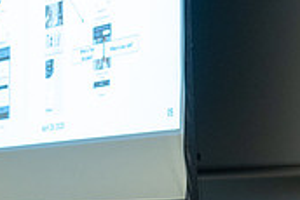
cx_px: 21
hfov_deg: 10.1
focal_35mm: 202
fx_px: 1685
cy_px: 193
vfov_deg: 6.8
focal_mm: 60
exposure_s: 1/160
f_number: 4
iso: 1250
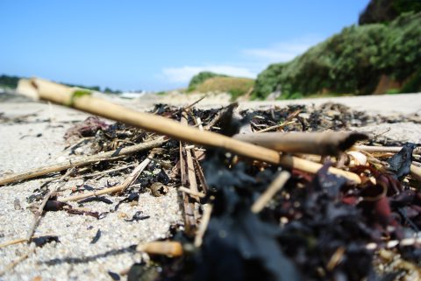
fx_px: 339
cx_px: 210
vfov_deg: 45.0
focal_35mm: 29
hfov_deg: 63.6
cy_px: 140
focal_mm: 11
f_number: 3.5
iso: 100
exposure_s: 1/1250
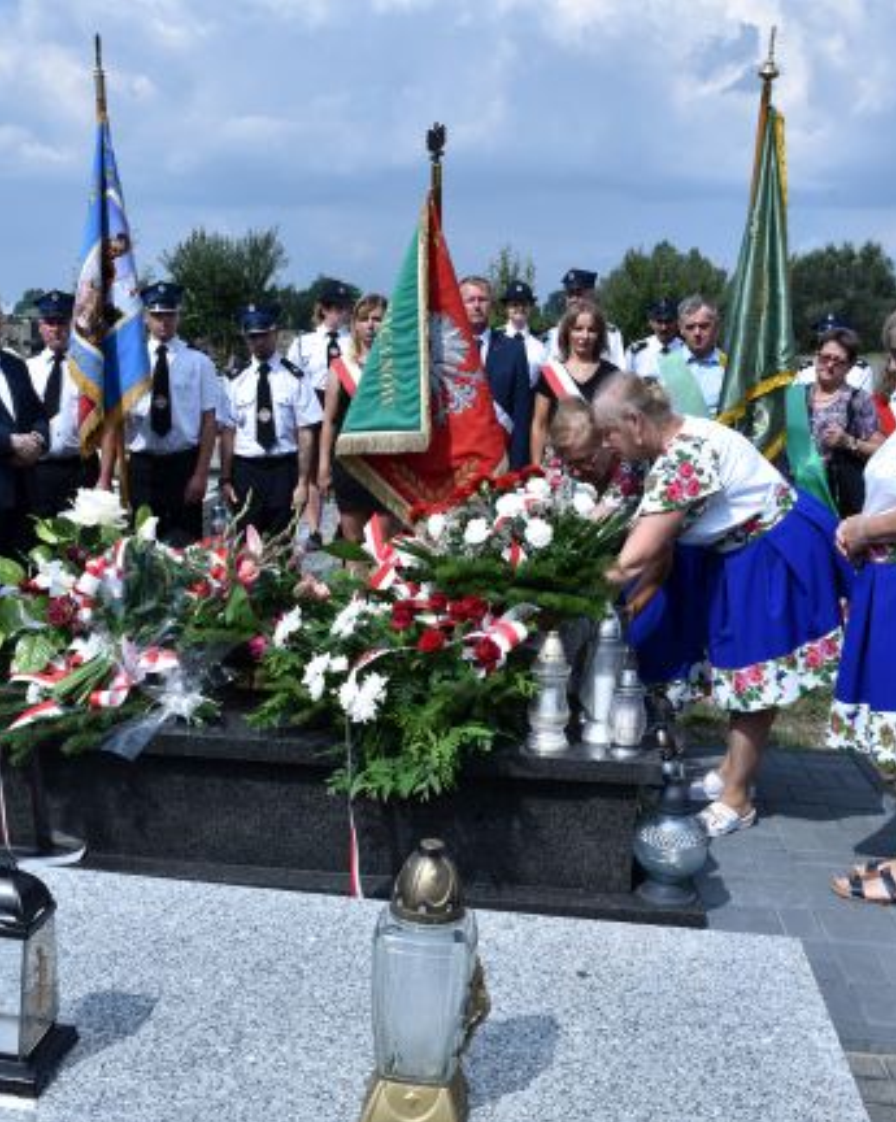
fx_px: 1360
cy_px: 561
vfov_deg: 44.8
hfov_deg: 36.4
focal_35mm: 41
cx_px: 384
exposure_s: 1/125
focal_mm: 29
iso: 110
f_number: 14
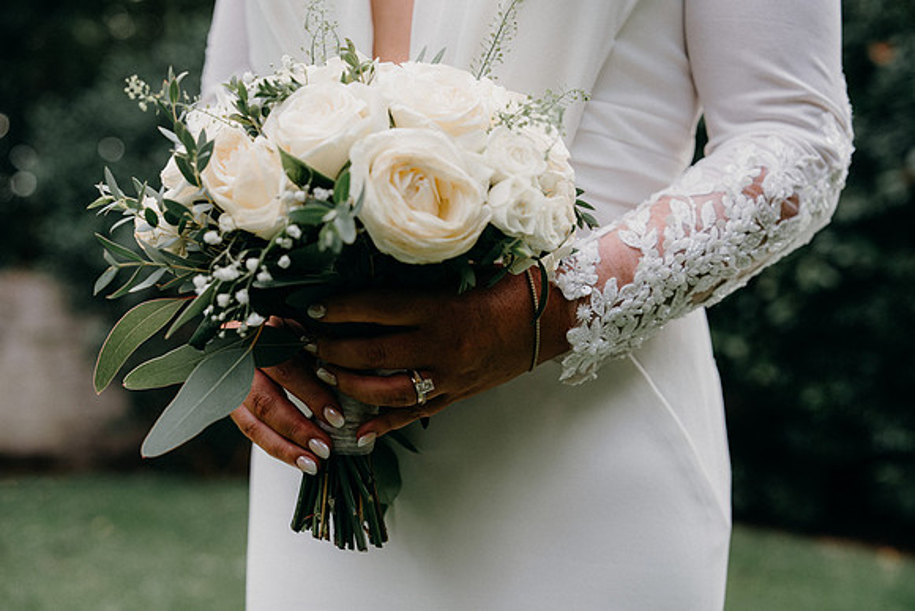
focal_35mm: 52
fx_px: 1322
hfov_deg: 38.2
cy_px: 306
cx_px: 458
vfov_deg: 26.0
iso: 160
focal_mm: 52
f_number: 3.5
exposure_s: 1/200
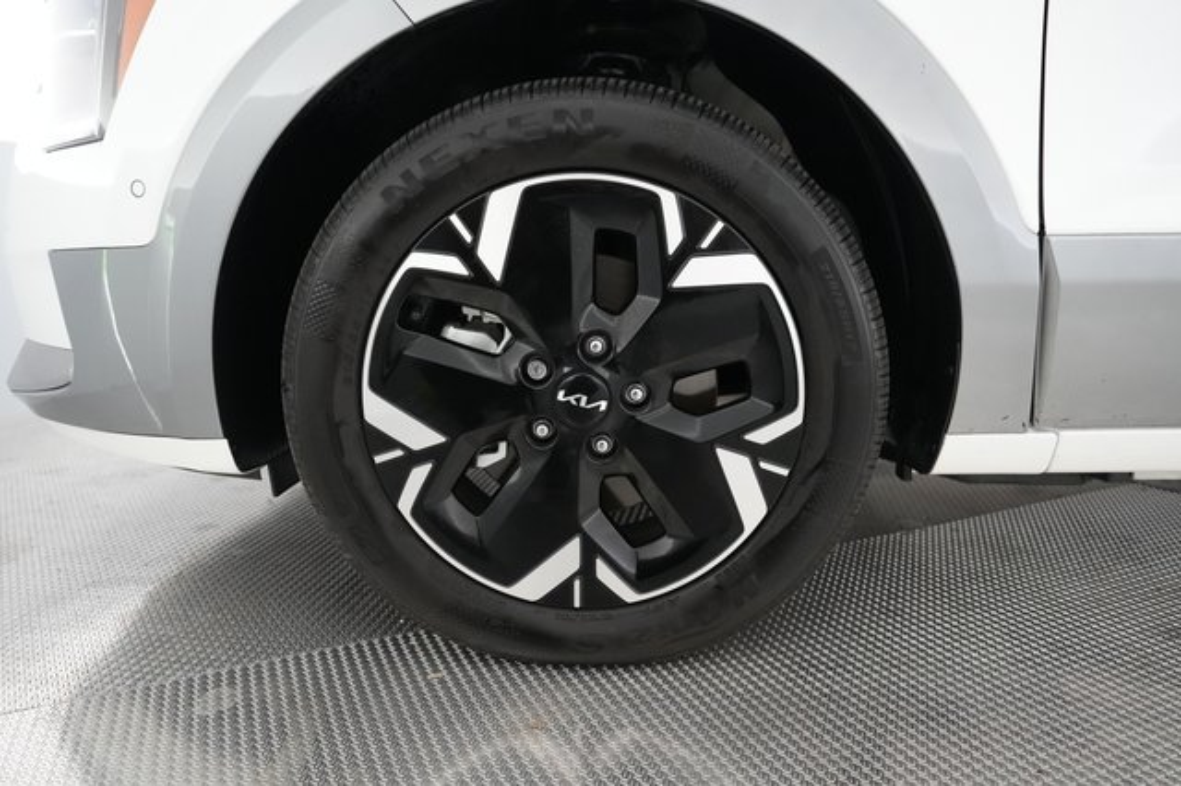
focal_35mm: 24
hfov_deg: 73.8
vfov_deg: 53.1
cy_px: 393
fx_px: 787
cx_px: 590
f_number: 2.8
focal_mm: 24
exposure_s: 1/160
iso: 6400
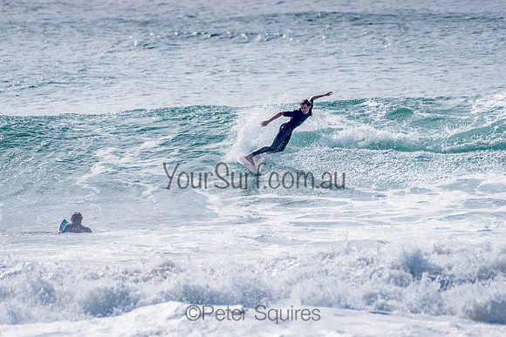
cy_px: 131
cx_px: 263
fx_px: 8606
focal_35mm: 612
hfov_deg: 3.4
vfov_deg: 2.2
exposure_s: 1/2000
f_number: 5.6
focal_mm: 500
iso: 80
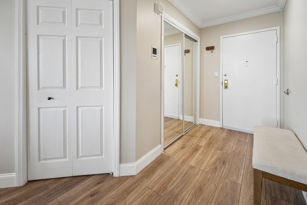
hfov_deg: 104.3
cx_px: 154
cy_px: 102
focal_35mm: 14
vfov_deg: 81.2
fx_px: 119
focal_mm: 14
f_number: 7.1
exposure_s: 1/60
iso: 500
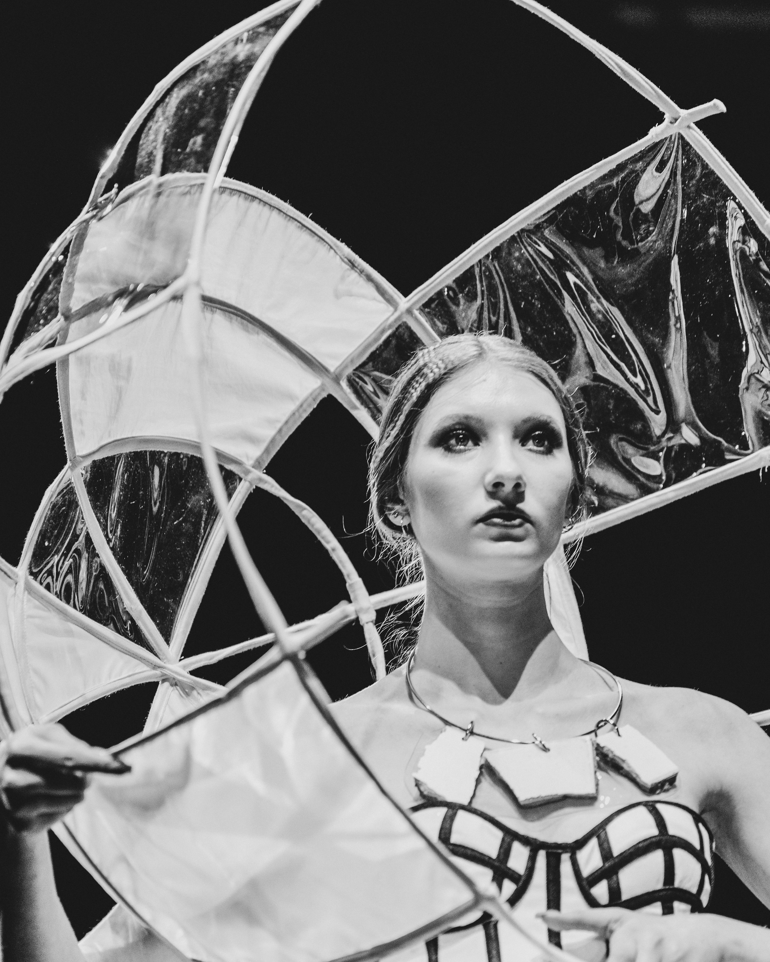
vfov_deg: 11.1
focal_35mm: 173
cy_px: 613
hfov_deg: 8.9
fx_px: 4928
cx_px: 379
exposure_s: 1/320
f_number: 2.8
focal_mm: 132
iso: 1000
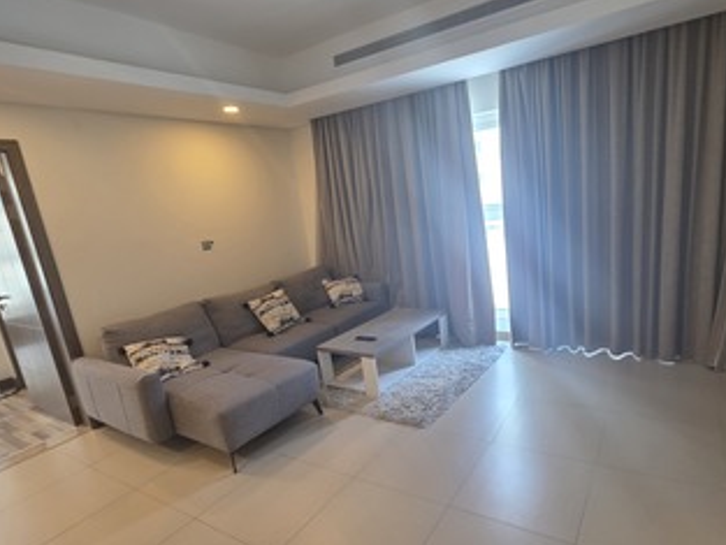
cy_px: 298
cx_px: 409
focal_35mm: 19
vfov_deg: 68.6
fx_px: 399
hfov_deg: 84.2
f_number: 1.9
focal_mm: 2.2
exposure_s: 1/50
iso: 200
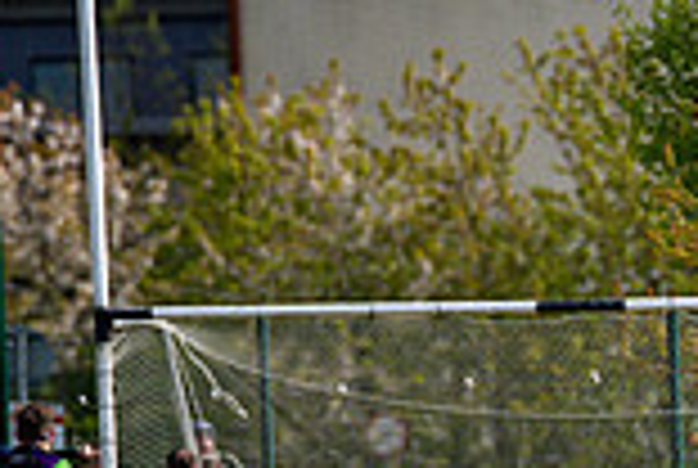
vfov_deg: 1.2
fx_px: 21757
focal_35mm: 1120
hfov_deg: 1.8
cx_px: 1117
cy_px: 763
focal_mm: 300
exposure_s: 1/6400
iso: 400
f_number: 2.8
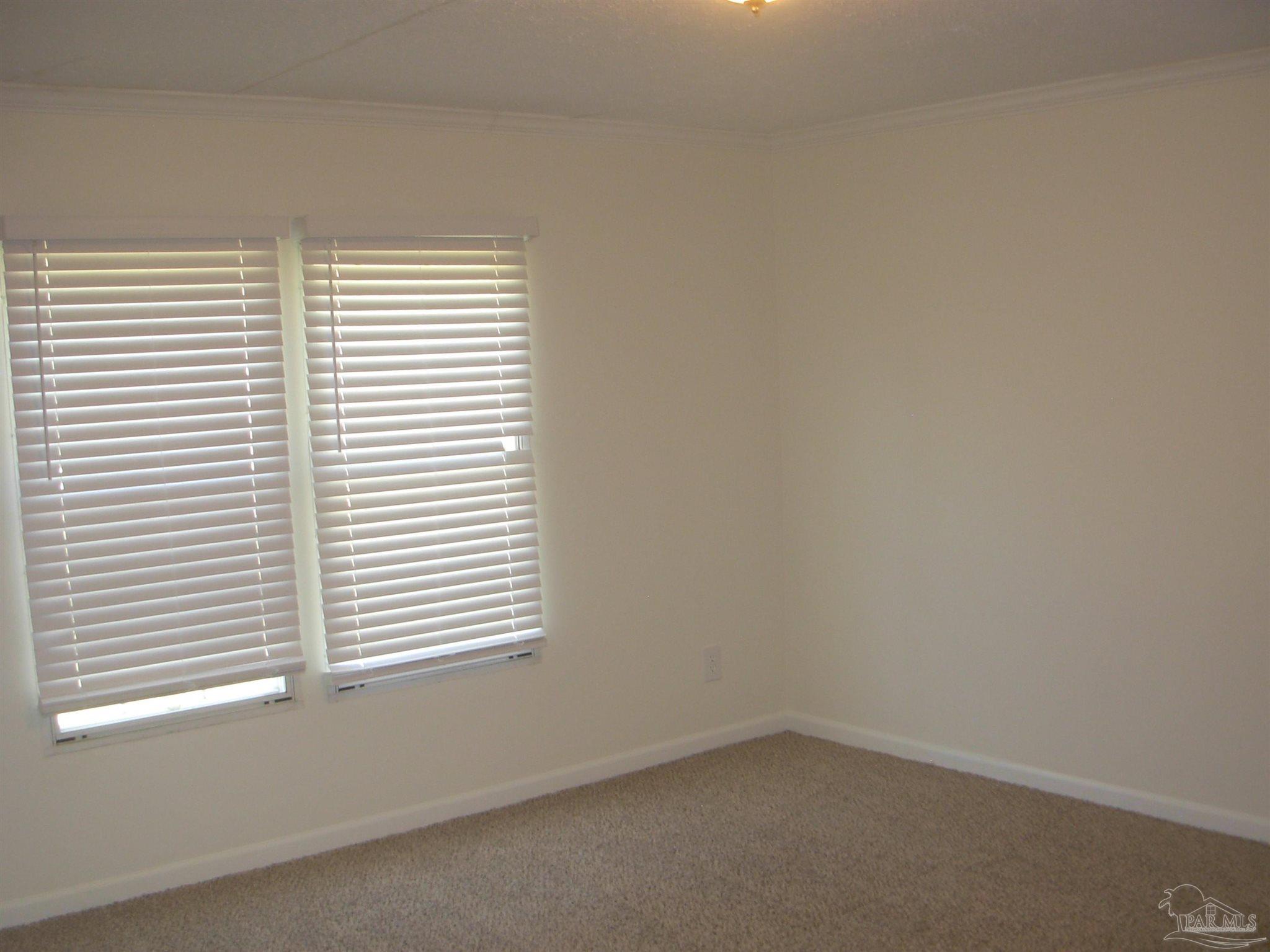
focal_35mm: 38
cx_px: 635
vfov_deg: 37.7
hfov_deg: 49.0
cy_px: 476
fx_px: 1394
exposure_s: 1/34.8
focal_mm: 6.3
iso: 122
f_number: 2.9
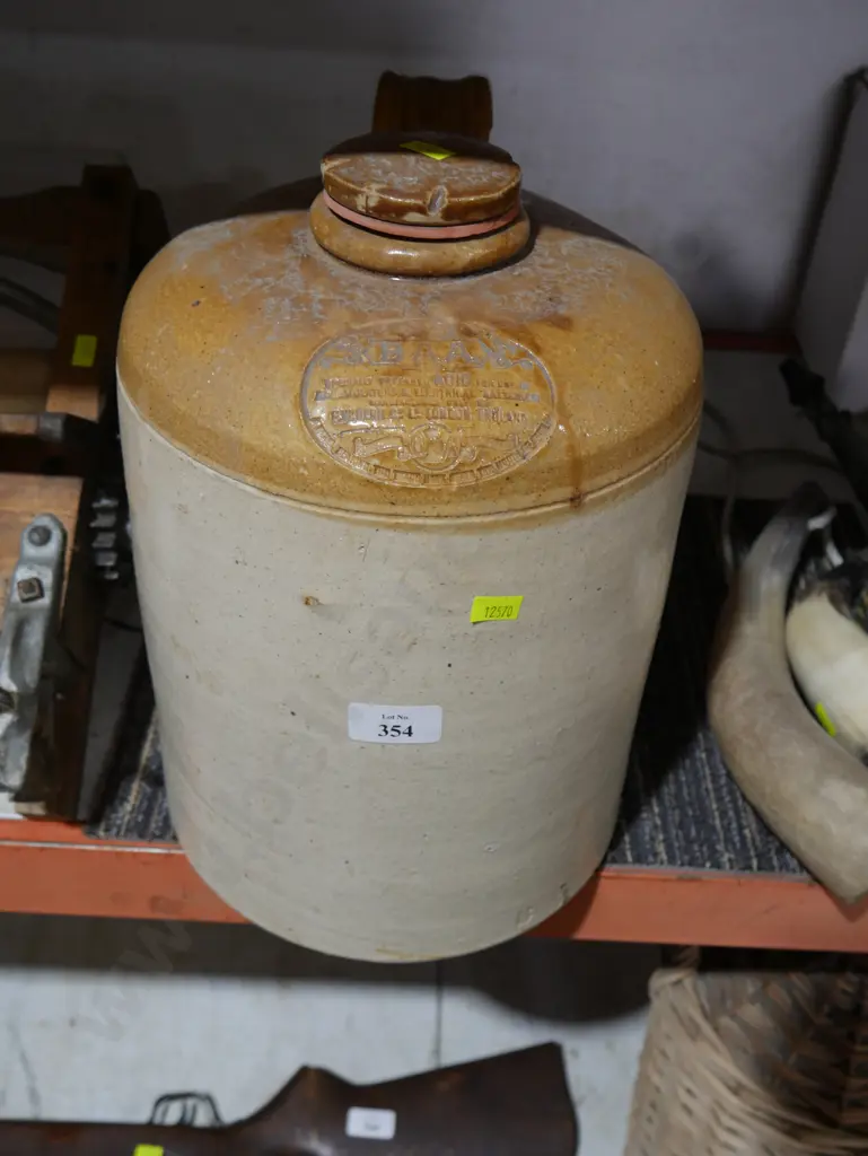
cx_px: 434
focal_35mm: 38
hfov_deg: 37.8
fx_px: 1269
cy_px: 578
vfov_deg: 49.0
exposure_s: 1/60
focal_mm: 19
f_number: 4.1
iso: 320
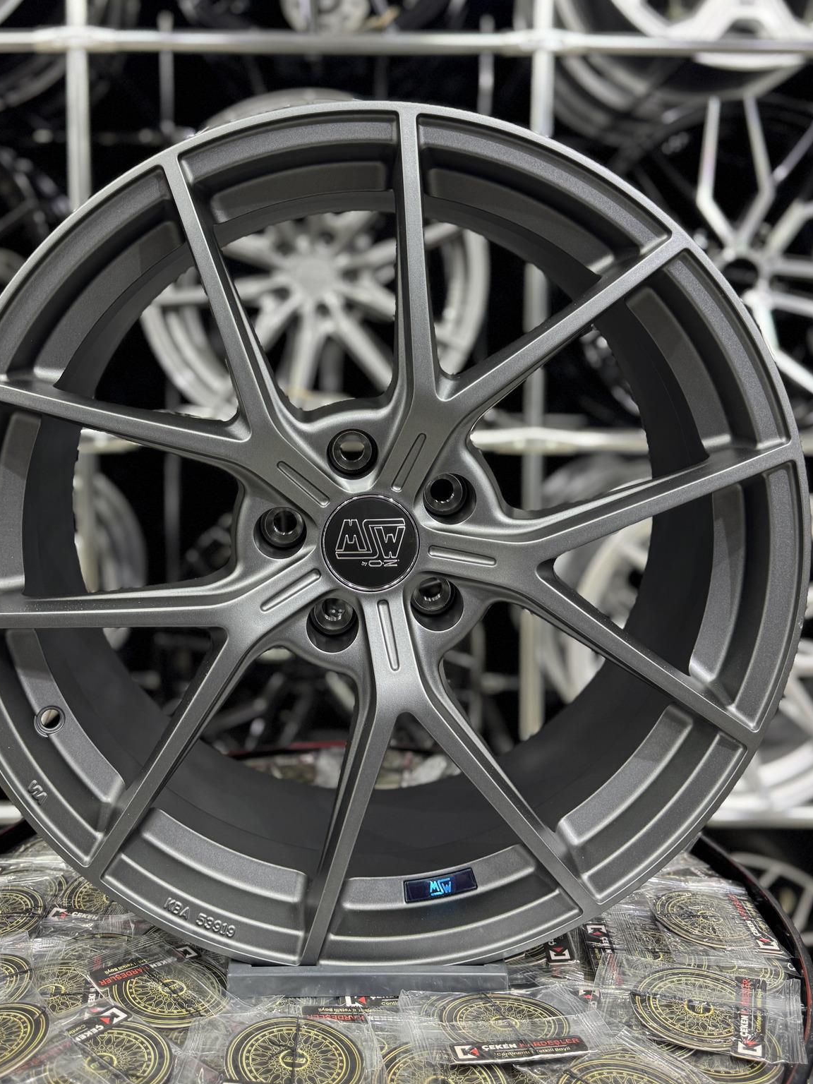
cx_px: 364
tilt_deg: -3.8
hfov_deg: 44.1
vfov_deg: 56.4
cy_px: 435
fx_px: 1002
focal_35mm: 32
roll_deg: +0.1
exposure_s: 1/50
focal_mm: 6.76
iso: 125
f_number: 1.78
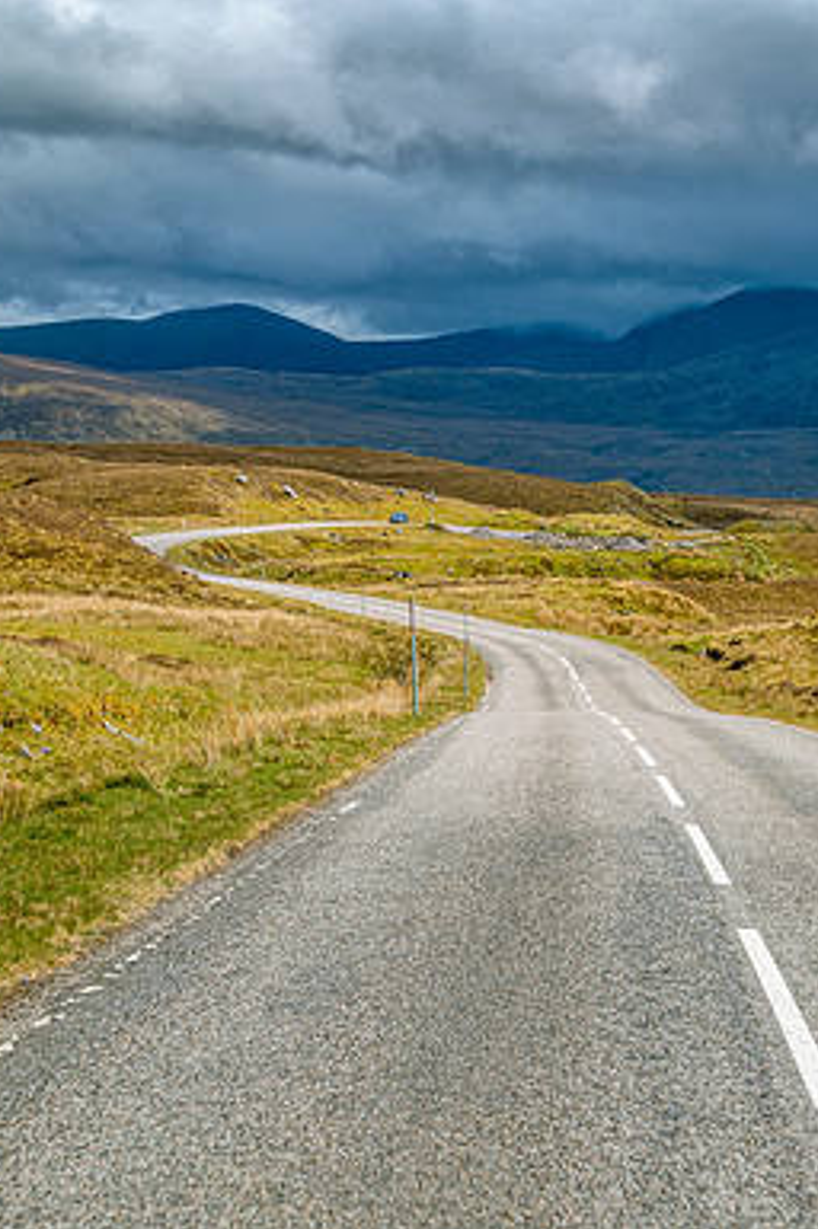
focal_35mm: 95
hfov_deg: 14.3
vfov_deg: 21.5
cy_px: 614
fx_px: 3244
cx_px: 598
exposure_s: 1/320
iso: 125
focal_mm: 23.14
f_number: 7.1
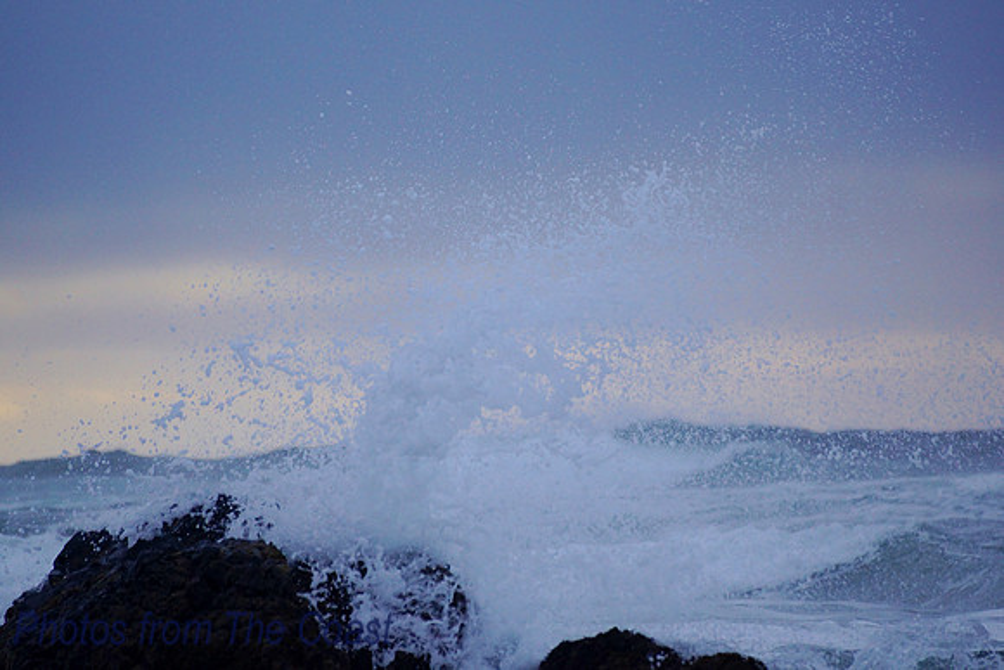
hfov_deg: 4.6
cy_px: 335
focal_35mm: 450
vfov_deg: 3.1
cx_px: 502
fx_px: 12552
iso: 400
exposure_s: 1/500
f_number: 5.6
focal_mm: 300
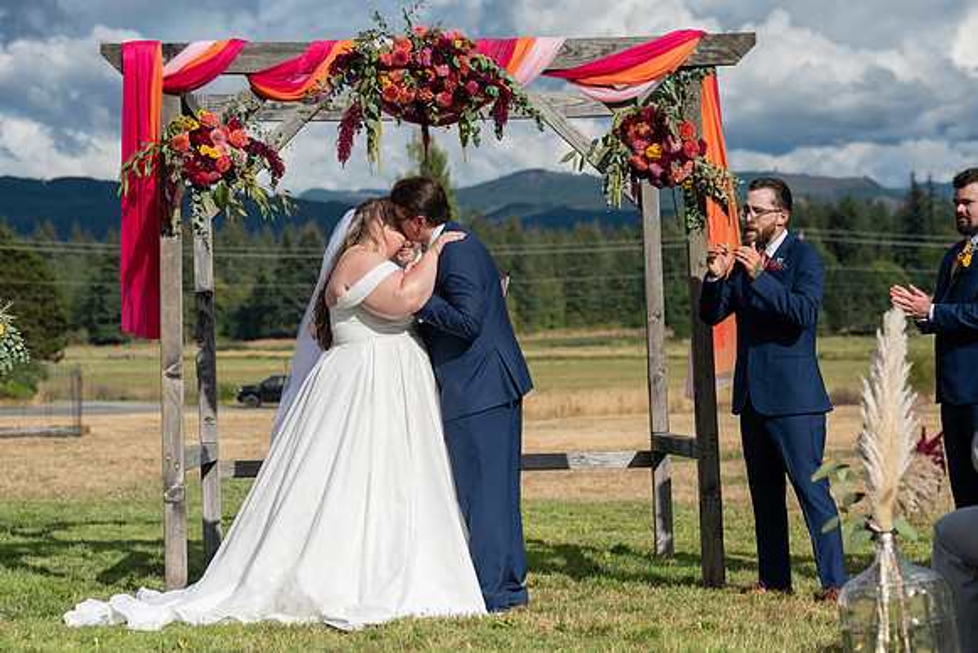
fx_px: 2255
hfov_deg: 24.5
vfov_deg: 16.5
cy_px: 326
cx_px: 489
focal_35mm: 83
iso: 400
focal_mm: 83
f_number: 4.5
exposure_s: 1/8000
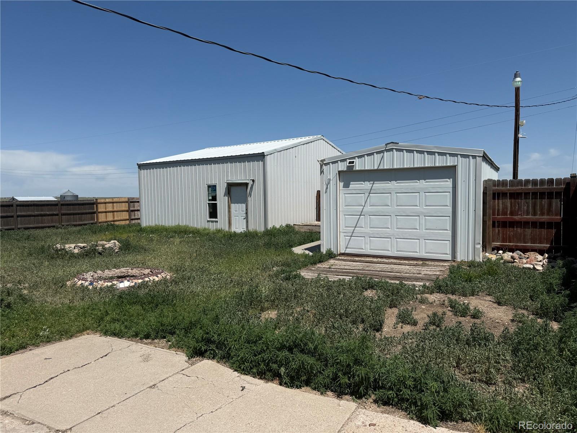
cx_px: 288
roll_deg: +0.7
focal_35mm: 24
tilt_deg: -2.7
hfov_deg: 71.6
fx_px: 400
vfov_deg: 56.8
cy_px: 216
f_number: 1.78
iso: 80
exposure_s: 1/9091
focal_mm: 6.76
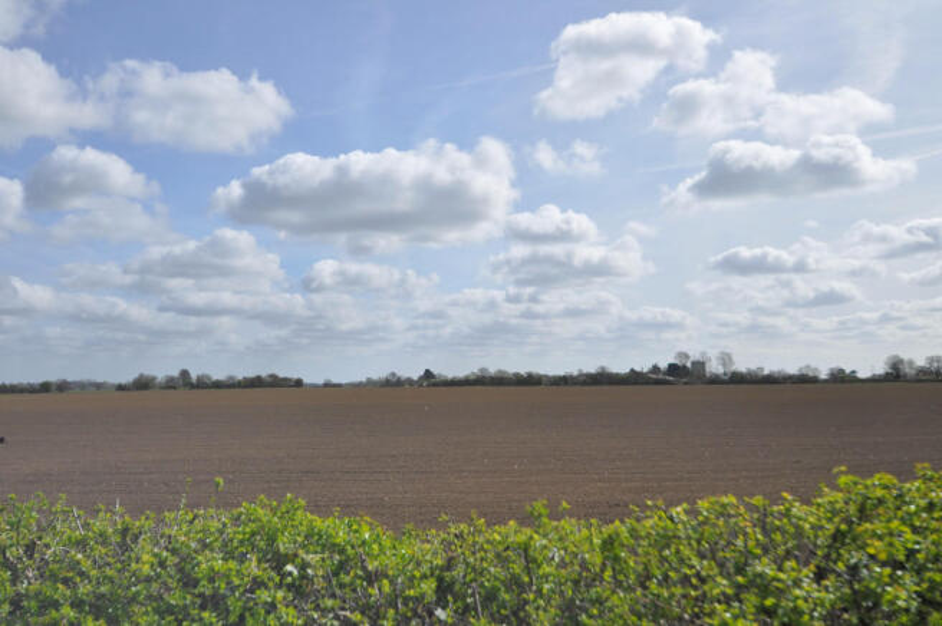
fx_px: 863
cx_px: 471
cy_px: 313
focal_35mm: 33
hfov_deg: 57.3
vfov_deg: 39.9
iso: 200
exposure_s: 1/2500
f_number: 29
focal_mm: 22
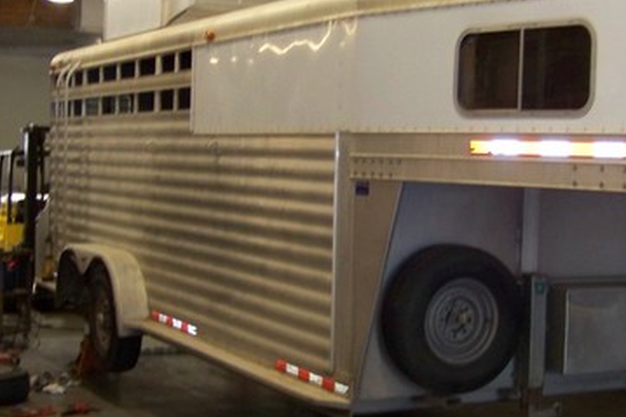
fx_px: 1269
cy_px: 228
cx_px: 483
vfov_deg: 18.6
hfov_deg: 27.3
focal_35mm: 73
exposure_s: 1/30
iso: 200
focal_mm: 5.85
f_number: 2.8
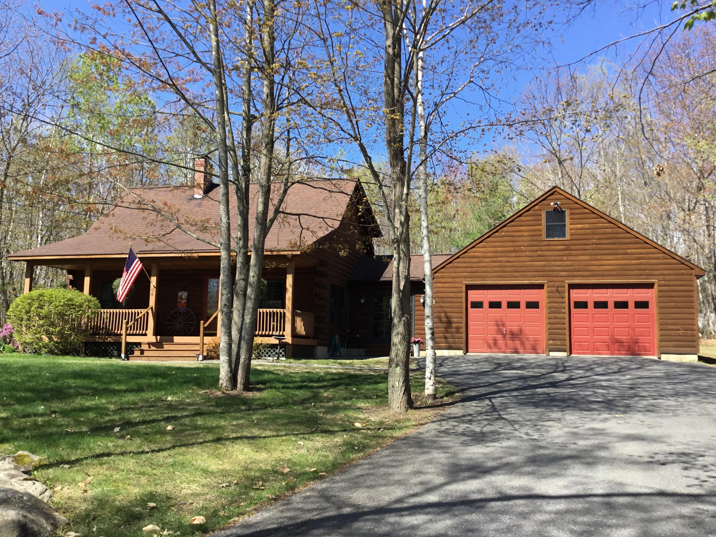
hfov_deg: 56.8
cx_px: 361
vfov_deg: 44.2
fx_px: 662
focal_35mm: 32
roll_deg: -1.5
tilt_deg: +6.9
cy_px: 273
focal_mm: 3.3
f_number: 2.4
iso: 25
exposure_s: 1/578
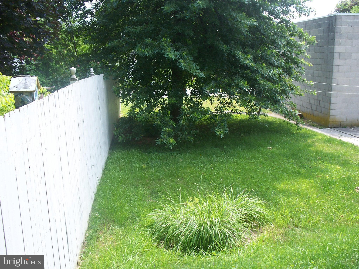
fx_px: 373
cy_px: 134
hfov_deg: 51.4
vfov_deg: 39.7
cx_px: 180
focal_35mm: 36
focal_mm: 7.54
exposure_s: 1/200
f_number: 2.8
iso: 80
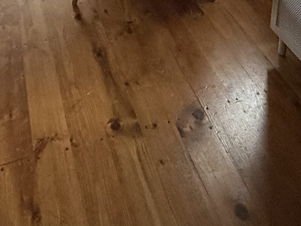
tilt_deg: -17.4
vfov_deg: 21.6
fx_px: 443
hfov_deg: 37.5
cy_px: -149
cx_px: 141
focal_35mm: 51
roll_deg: -0.9
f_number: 2.2
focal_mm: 2.22
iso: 320
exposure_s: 1/60
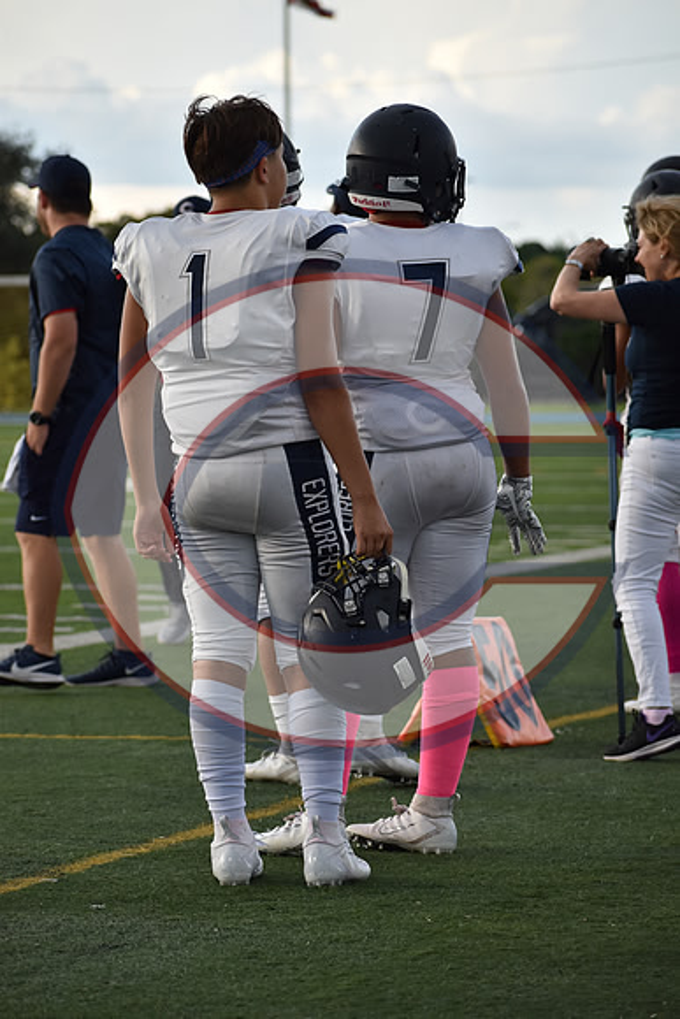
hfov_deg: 7.5
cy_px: 510
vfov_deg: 11.2
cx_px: 340
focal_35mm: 183
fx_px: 5182
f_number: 4.8
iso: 560
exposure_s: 1/1000
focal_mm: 122
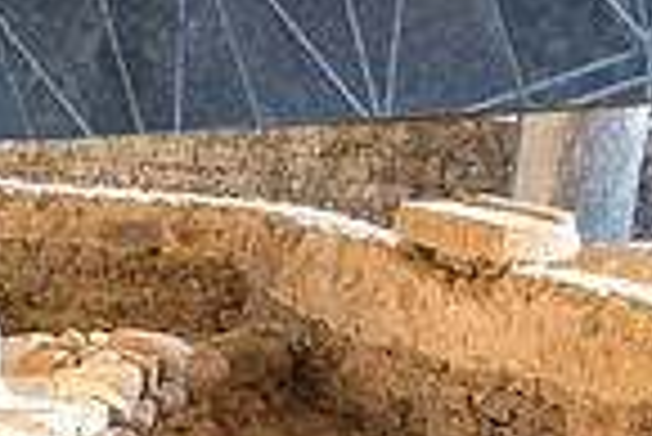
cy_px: 501
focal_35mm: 96
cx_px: -589
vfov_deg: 13.9
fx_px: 1740
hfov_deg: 16.8
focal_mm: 24
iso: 100
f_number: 2.8
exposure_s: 1/60
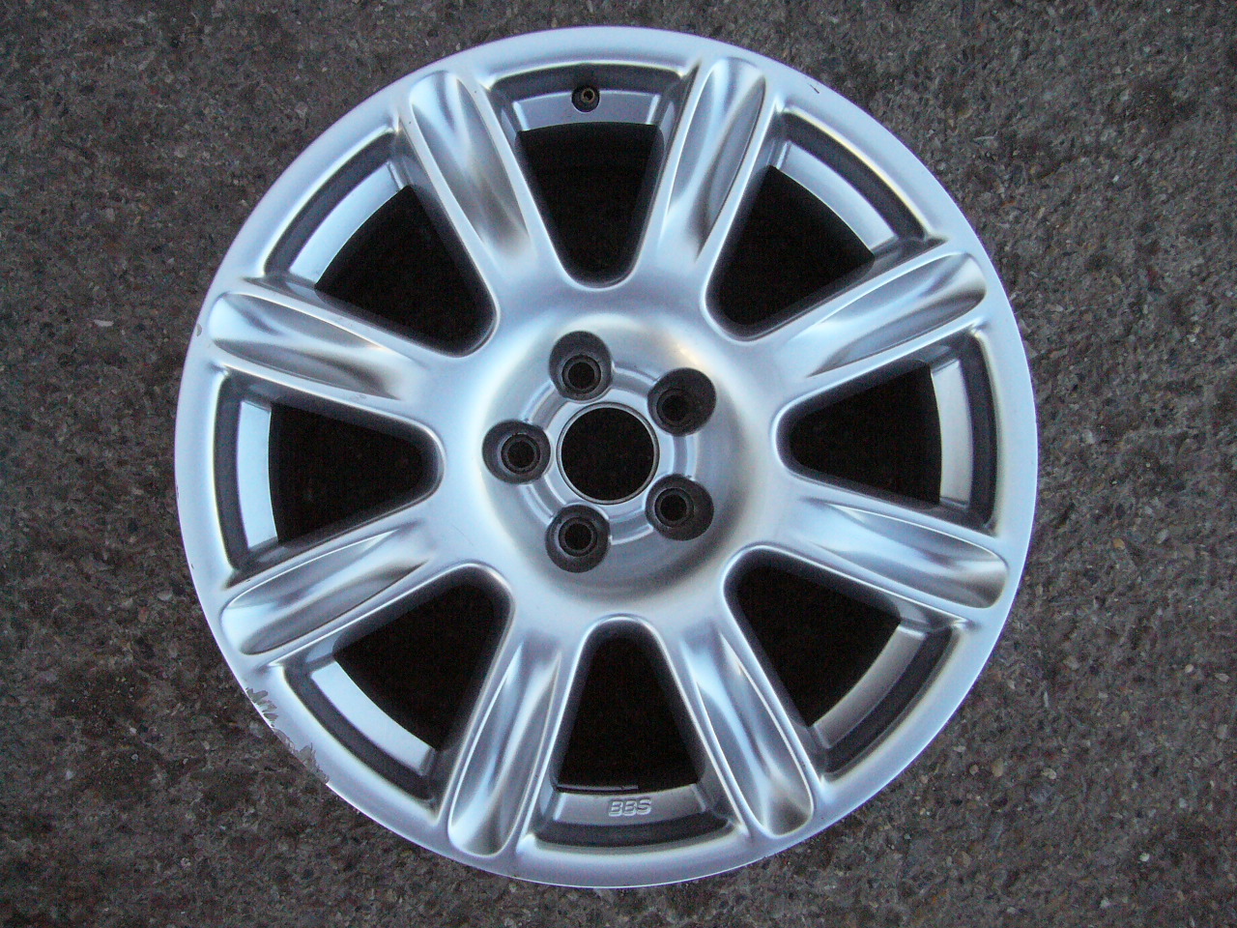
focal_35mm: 35
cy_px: 464
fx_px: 1251
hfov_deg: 52.6
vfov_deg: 40.7
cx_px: 618
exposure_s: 1/200
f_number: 5.6
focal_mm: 5.8
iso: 400
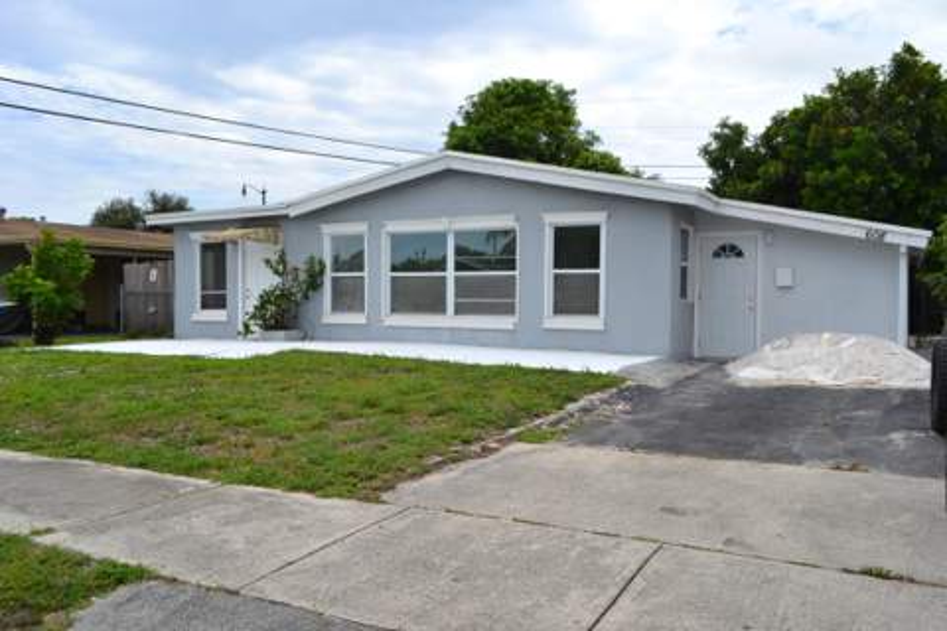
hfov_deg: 61.9
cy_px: 316
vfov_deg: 43.6
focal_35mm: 30
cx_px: 474
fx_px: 789
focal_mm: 20
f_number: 8
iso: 100
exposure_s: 1/320
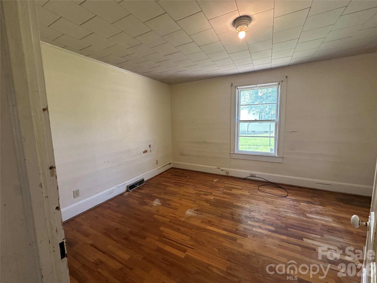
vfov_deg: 85.7
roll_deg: +1.0
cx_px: 188
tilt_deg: -6.3
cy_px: 142
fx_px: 152
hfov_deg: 102.1
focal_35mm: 14
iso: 160
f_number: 2.2
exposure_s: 1/60
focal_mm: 2.22
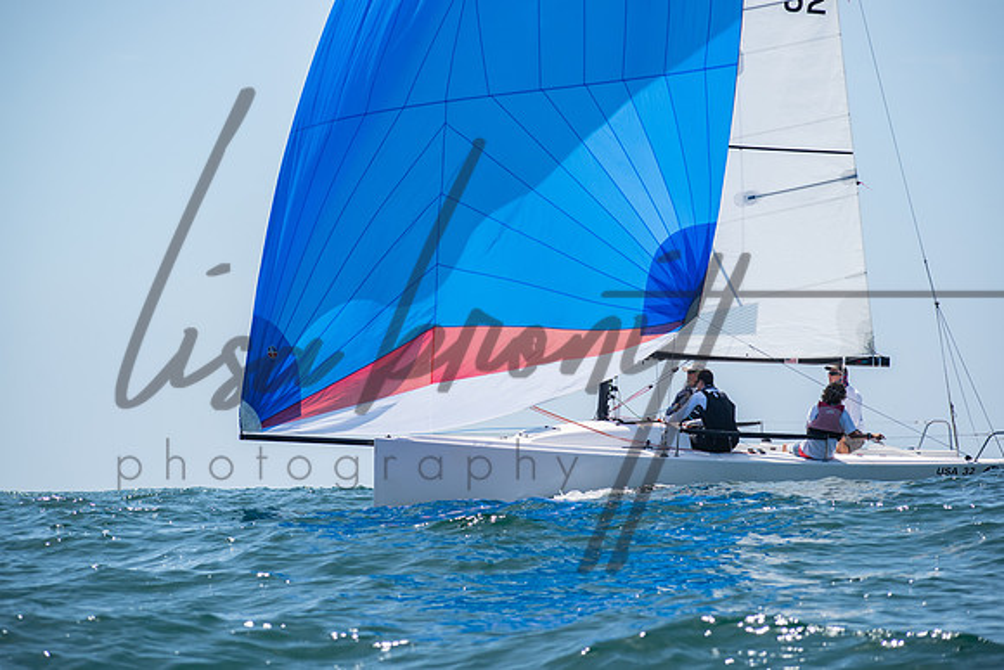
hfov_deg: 11.6
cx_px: 502
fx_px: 4933
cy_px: 335
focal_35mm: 177
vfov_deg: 7.8
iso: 200
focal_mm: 116
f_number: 6.3
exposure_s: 1/1000
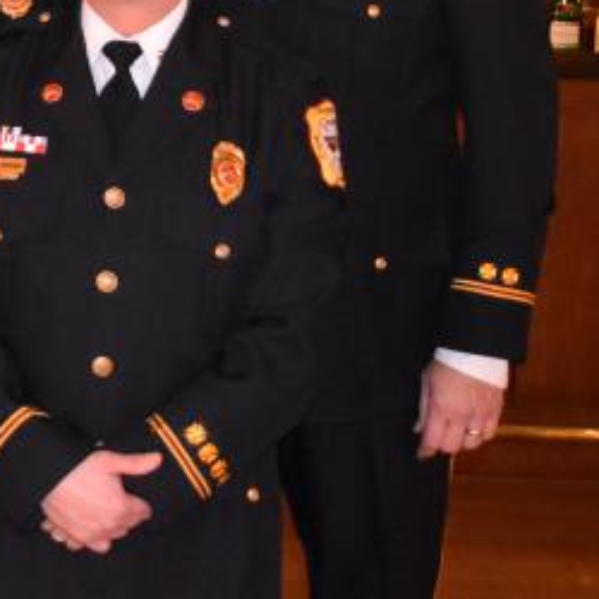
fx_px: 1919
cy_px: 11
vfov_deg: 17.4
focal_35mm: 98
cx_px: -220
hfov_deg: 16.6
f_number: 4
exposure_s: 1/60
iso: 6400
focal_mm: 24
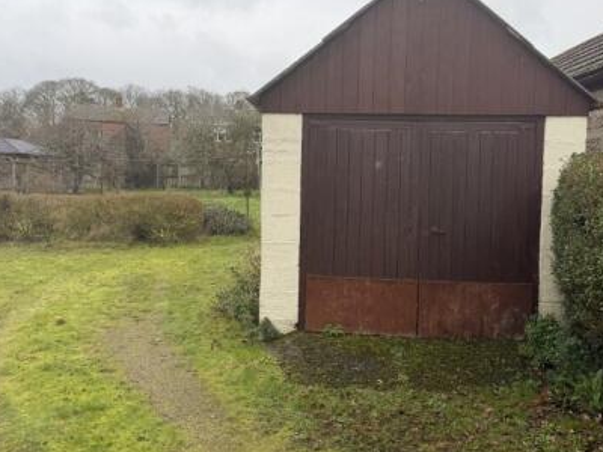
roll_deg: -2.0
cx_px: 313
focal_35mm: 35
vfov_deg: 40.6
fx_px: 610
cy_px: 192
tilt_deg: -0.7
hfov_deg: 52.6
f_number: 1.78
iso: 80
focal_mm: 6.76
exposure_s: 1/742
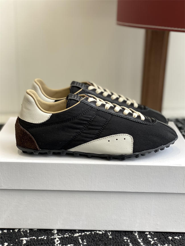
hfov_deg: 28.0
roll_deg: -2.0
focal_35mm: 52
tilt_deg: -17.3
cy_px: 123
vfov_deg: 36.8
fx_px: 370
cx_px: 92
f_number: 2
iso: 40
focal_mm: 6
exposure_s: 1/122
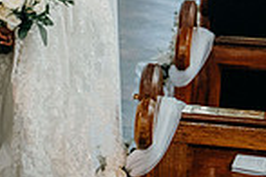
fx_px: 1315
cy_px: 66
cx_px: -85
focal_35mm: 178
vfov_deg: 7.7
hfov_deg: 11.2
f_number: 3.5
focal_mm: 45
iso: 5000
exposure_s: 1/160
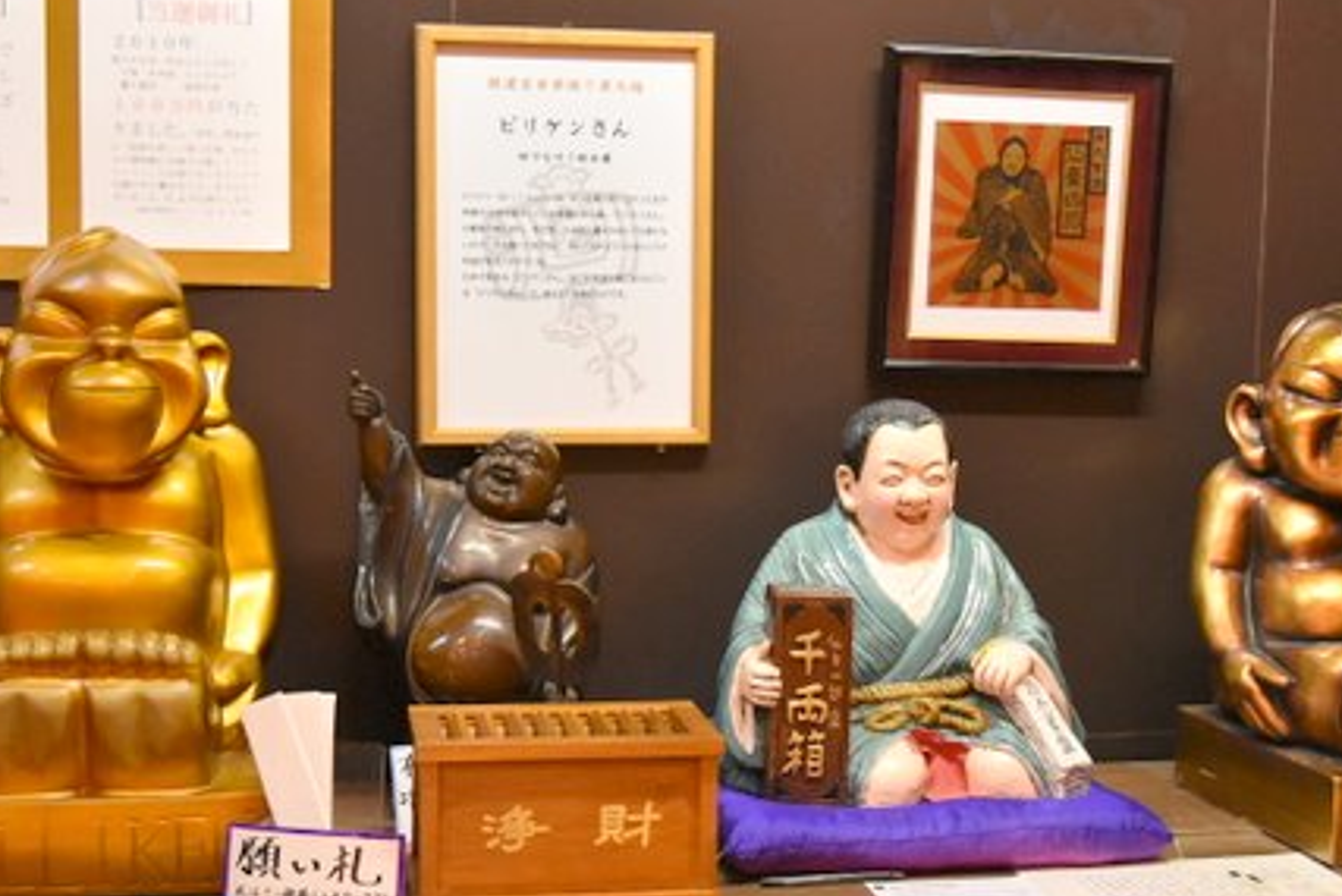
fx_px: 2014
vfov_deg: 25.0
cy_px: 522
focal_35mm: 54
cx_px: 688
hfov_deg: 36.9
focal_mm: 24
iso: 2200
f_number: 4
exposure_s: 1/40
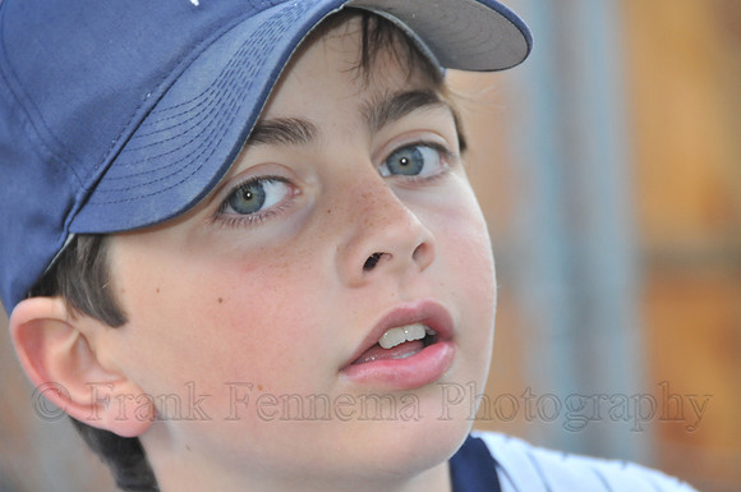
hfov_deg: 8.1
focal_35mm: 255
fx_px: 5241
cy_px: 246
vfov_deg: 5.4
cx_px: 370
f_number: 5.6
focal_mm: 170
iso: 800
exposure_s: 1/250
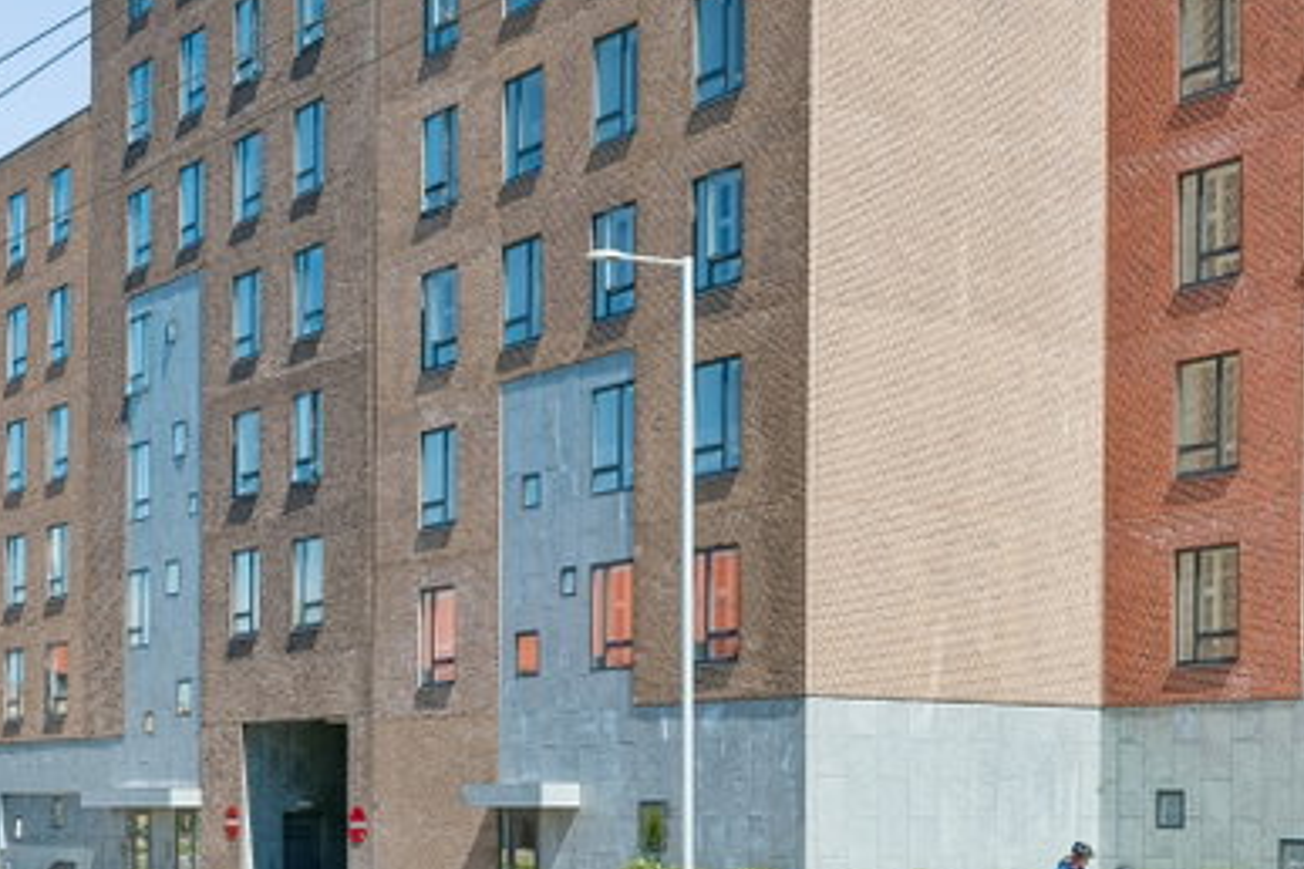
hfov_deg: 30.1
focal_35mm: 67
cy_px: 195
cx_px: 580
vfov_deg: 20.1
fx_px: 2427
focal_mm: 24
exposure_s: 1/400
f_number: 10
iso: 200
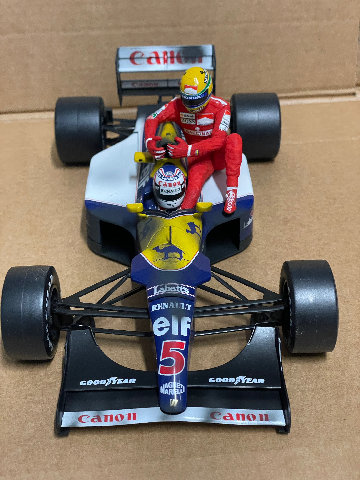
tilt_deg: -31.9
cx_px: 180
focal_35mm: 52
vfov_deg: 36.8
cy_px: 240
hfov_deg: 28.0
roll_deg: +1.6
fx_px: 721
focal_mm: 6
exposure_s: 1/50
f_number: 2
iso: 500
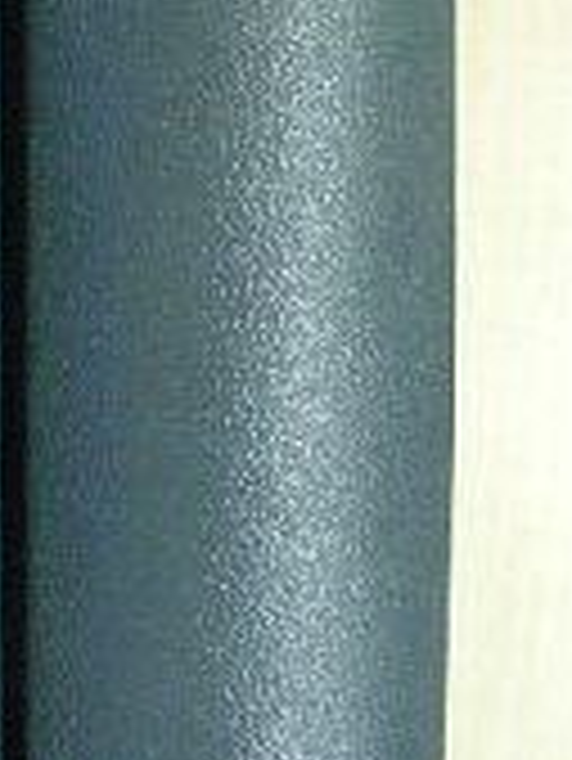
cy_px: 187
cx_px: -81
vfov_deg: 19.1
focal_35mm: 102
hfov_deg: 14.2
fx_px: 2244
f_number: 3.5
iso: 321
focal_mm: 6.3
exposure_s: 1/8
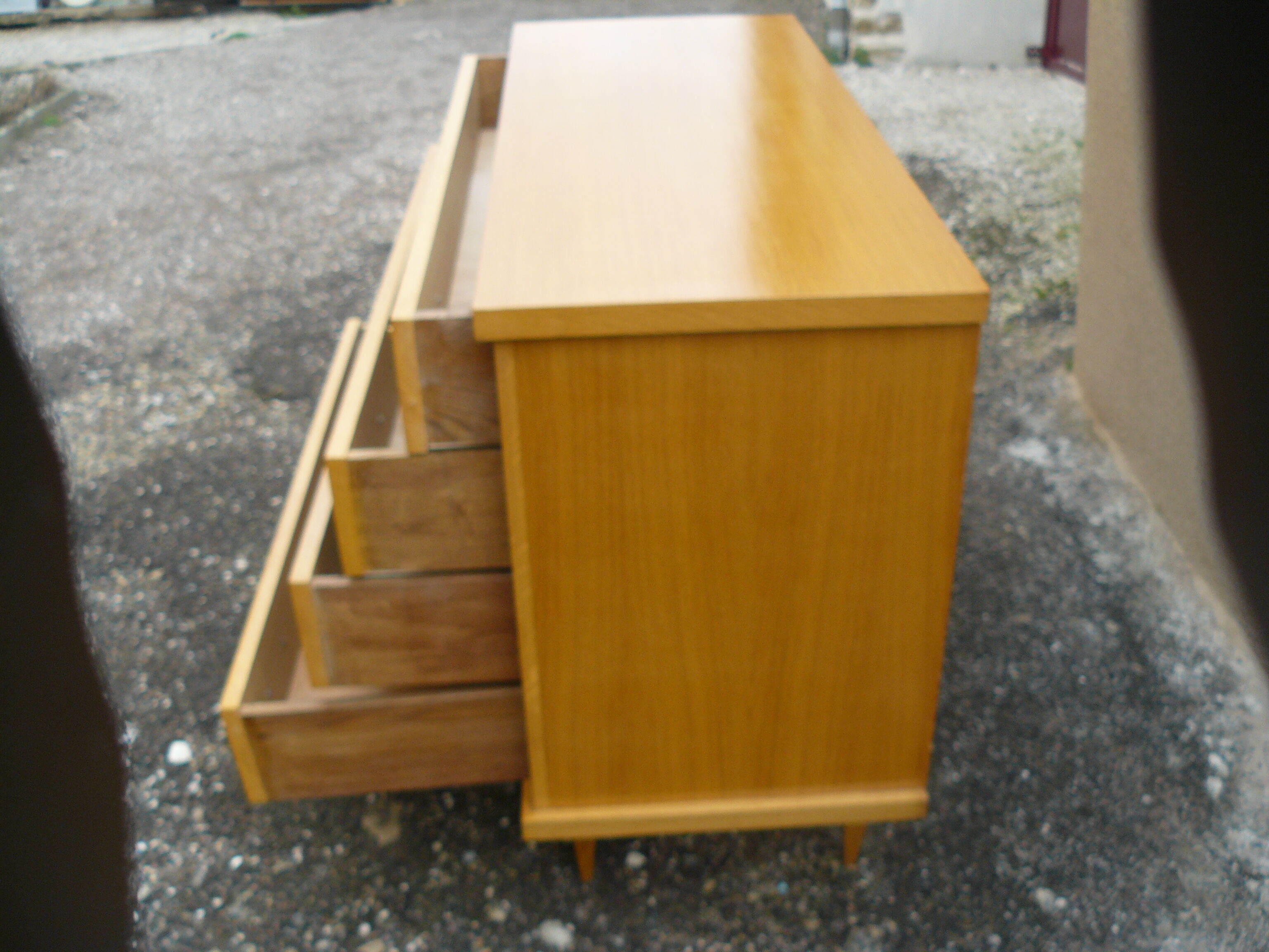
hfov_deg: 51.4
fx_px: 1320
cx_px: 634
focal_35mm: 36
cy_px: 476
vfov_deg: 39.7
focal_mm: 6
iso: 100
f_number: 2.8
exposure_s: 1/125
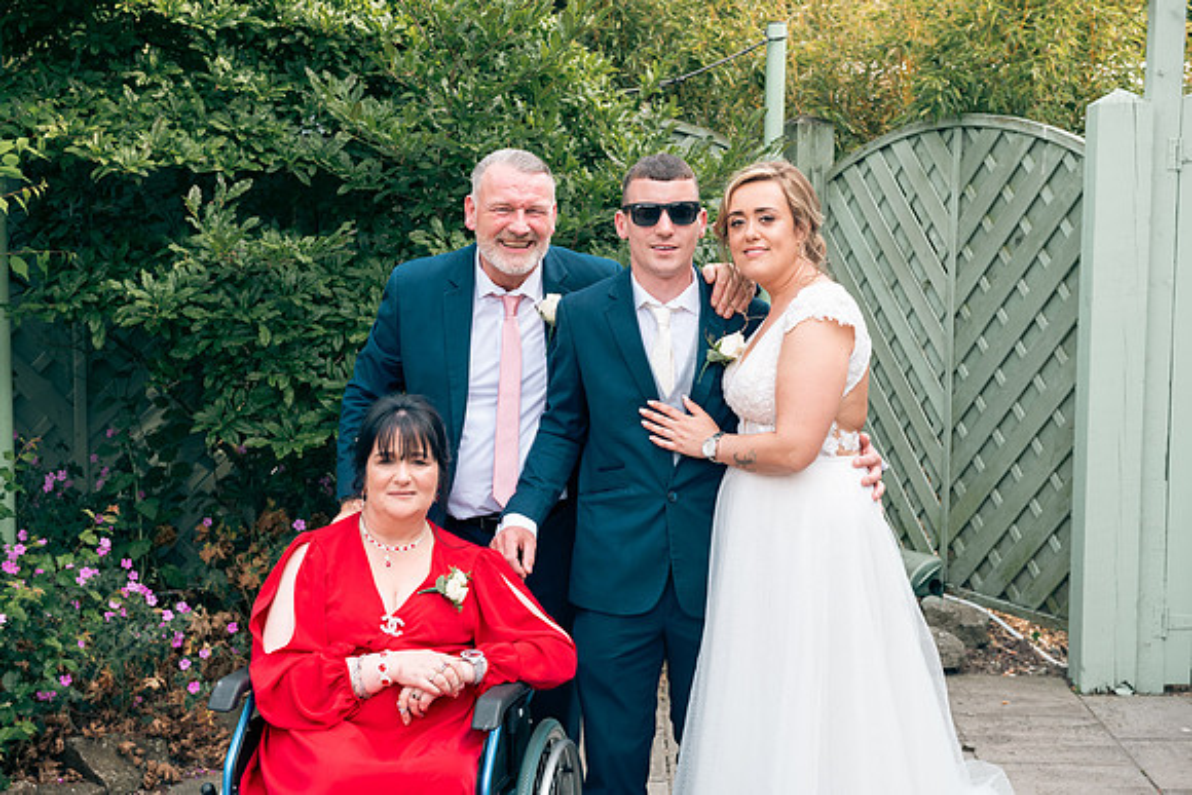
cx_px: 596
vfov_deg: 24.6
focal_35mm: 55
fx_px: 1821
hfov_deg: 36.2
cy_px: 398
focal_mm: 55
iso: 160
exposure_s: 1/160
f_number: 6.3
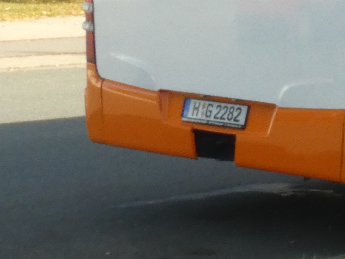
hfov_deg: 9.2
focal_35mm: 197
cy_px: 87
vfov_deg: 7.5
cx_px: 765
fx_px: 1964
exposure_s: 1/80
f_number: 3.8
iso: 250
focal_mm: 7.2
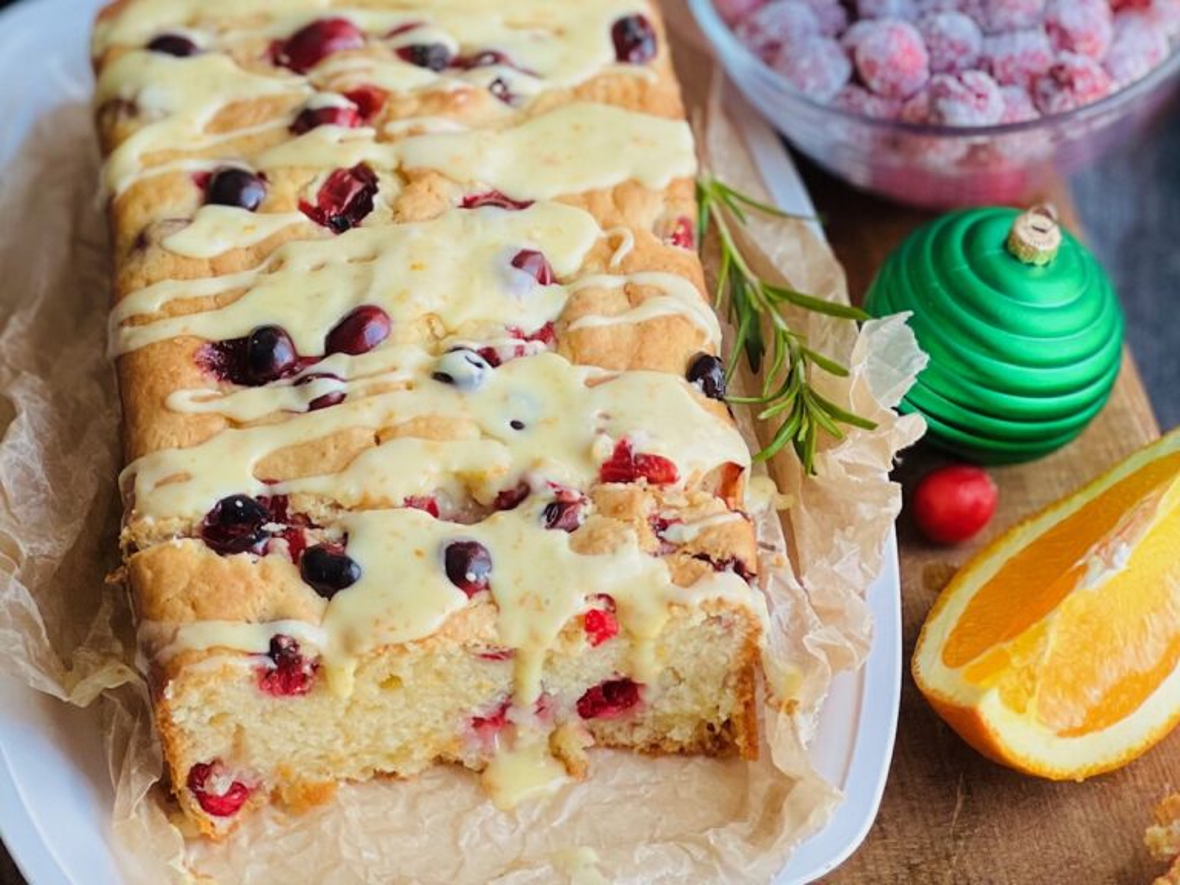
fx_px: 2625
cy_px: 442
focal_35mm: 77
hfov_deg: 25.3
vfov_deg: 19.1
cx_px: 590
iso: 125
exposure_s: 1/121
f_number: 2.8
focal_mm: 9
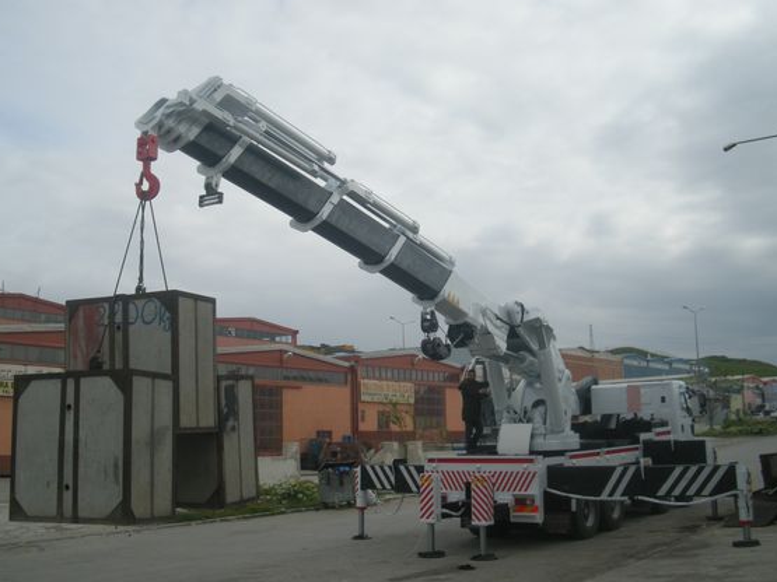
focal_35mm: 40
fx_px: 898
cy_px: 292
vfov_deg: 35.9
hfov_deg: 46.8
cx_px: 375
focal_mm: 7.9
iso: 64
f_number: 8
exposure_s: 1/183
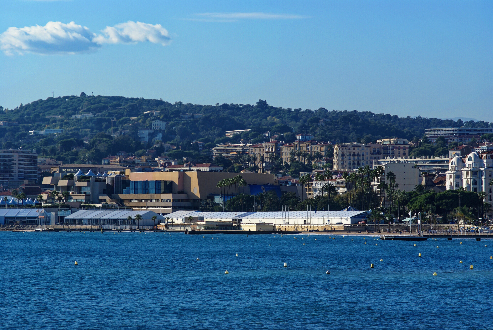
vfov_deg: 6.8
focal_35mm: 202
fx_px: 2776
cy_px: 165
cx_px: 246
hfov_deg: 10.1
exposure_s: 1/320
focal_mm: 135
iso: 100
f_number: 8
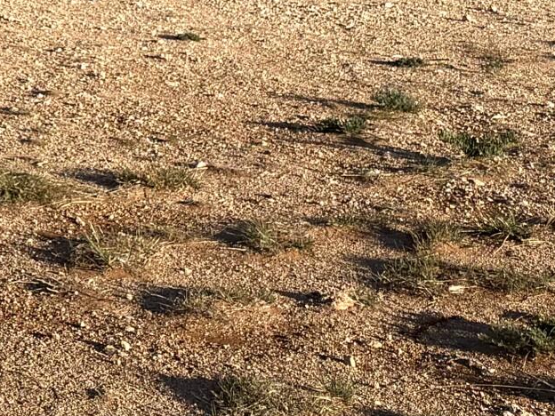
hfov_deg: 13.3
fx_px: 2004
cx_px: -592
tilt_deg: +5.5
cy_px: -425
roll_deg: +0.1
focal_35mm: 125
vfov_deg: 10.8
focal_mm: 5.96
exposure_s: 1/4065
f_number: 1.6
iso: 50
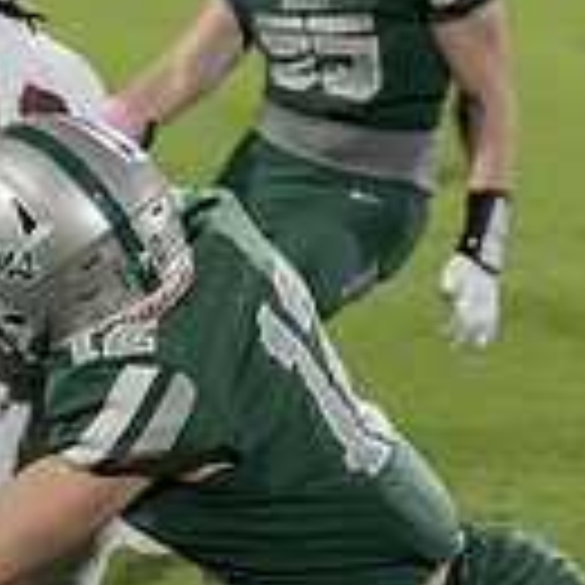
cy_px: 421
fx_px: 5086
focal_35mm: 266
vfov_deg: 6.6
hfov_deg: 6.6
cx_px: 279
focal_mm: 70
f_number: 2.8
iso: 3200
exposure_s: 1/1250
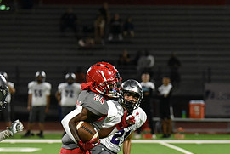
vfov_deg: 4.0
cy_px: 134
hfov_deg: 6.0
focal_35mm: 343
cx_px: 111
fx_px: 2192
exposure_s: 1/1000
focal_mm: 160
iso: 7200
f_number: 2.8
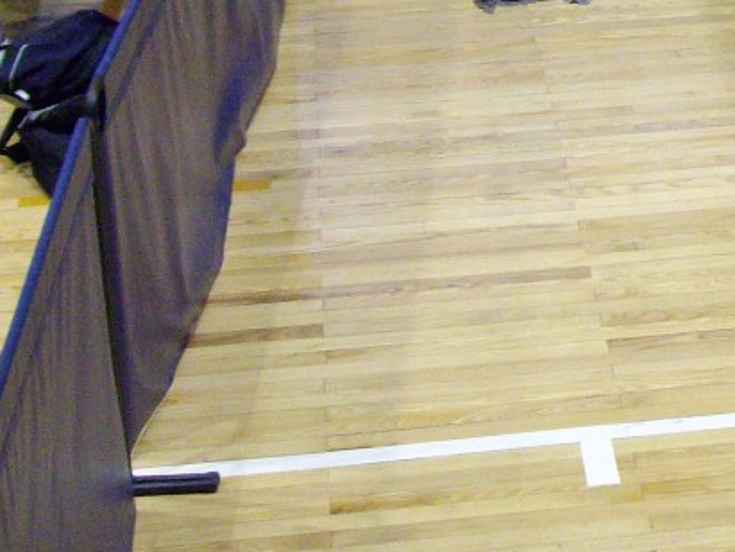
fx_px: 2678
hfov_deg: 14.1
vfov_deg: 11.5
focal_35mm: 126
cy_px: -132
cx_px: 1250
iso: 320
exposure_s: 1/80
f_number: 2.7
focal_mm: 6
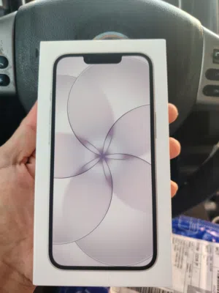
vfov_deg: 71.6
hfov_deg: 56.8
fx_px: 202
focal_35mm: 24
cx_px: 110
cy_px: 146
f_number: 1.75
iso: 322
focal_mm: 5.25
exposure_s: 1/50
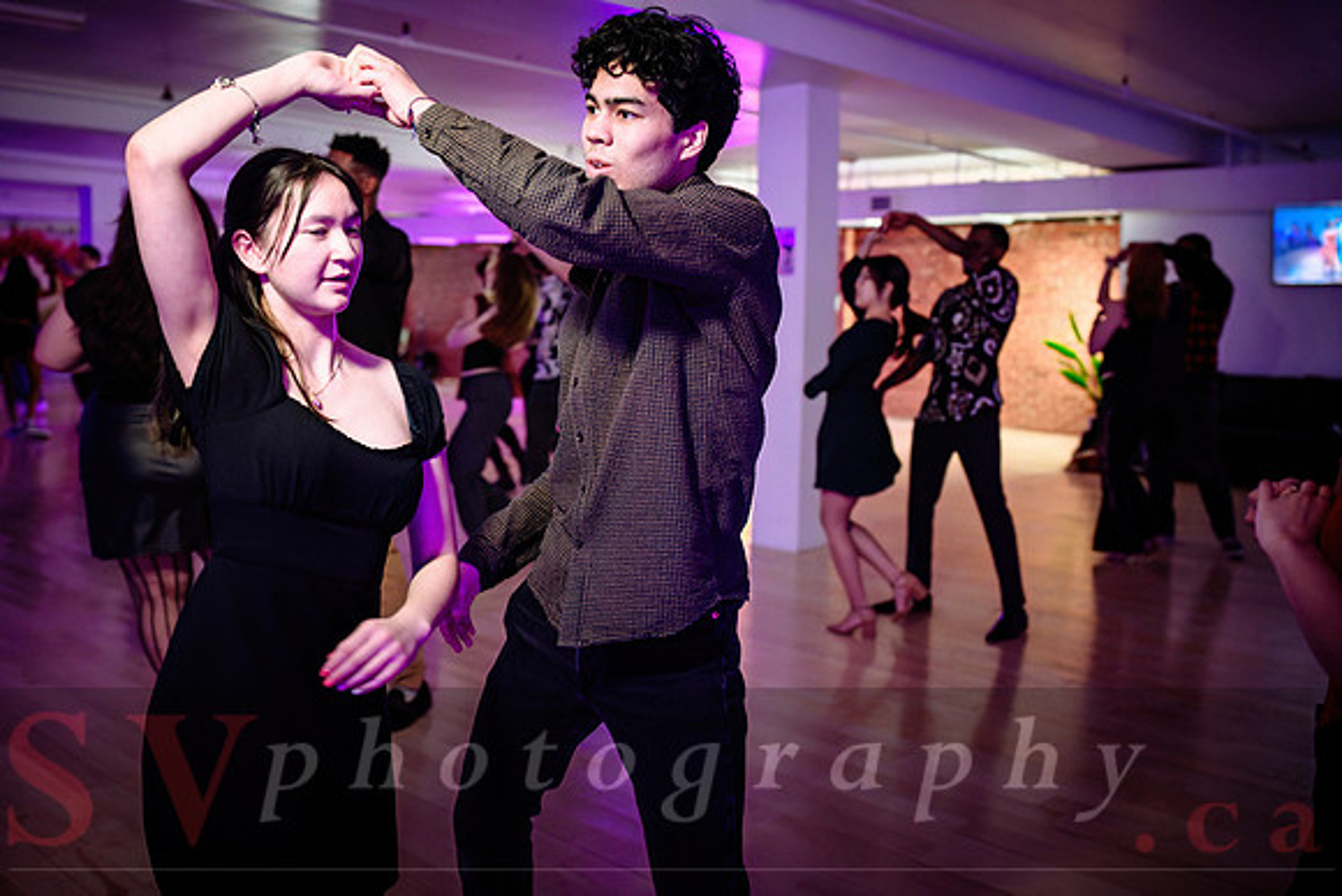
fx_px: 1199
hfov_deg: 58.5
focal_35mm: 32
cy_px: 382
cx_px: 670
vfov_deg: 40.9
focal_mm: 28
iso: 2000
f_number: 2
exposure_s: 1/125
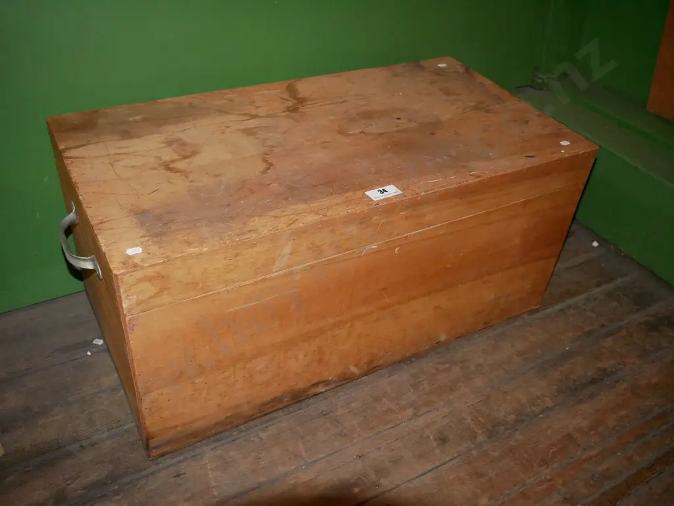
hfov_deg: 53.9
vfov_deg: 41.8
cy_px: 253
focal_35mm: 34
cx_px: 337
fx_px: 662
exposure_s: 1/60
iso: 3200
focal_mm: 17
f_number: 3.8
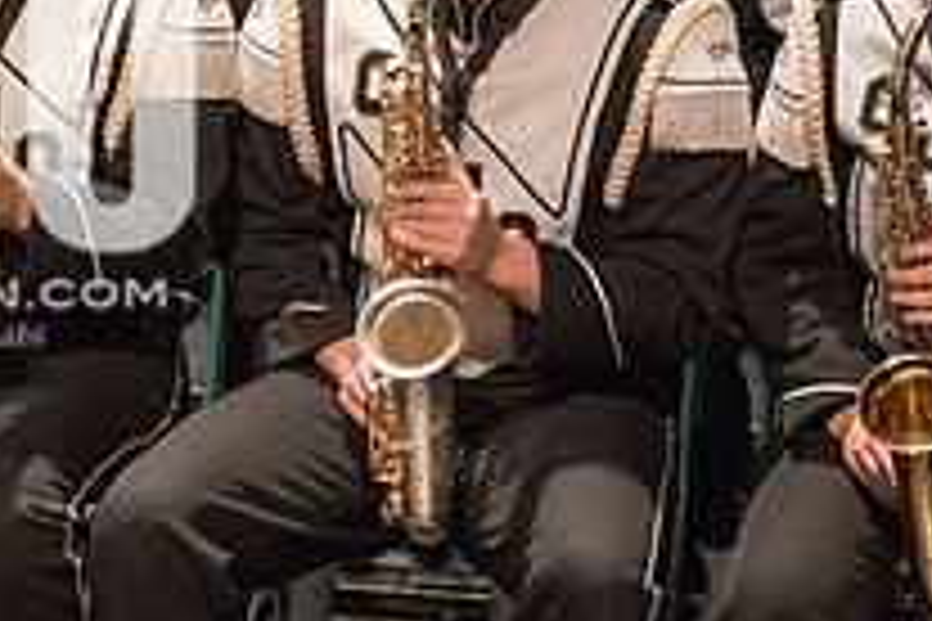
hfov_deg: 2.5
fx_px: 21745
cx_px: -144
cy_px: 133
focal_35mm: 840
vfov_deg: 1.6
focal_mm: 300
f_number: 2.8
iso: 4000
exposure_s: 1/500
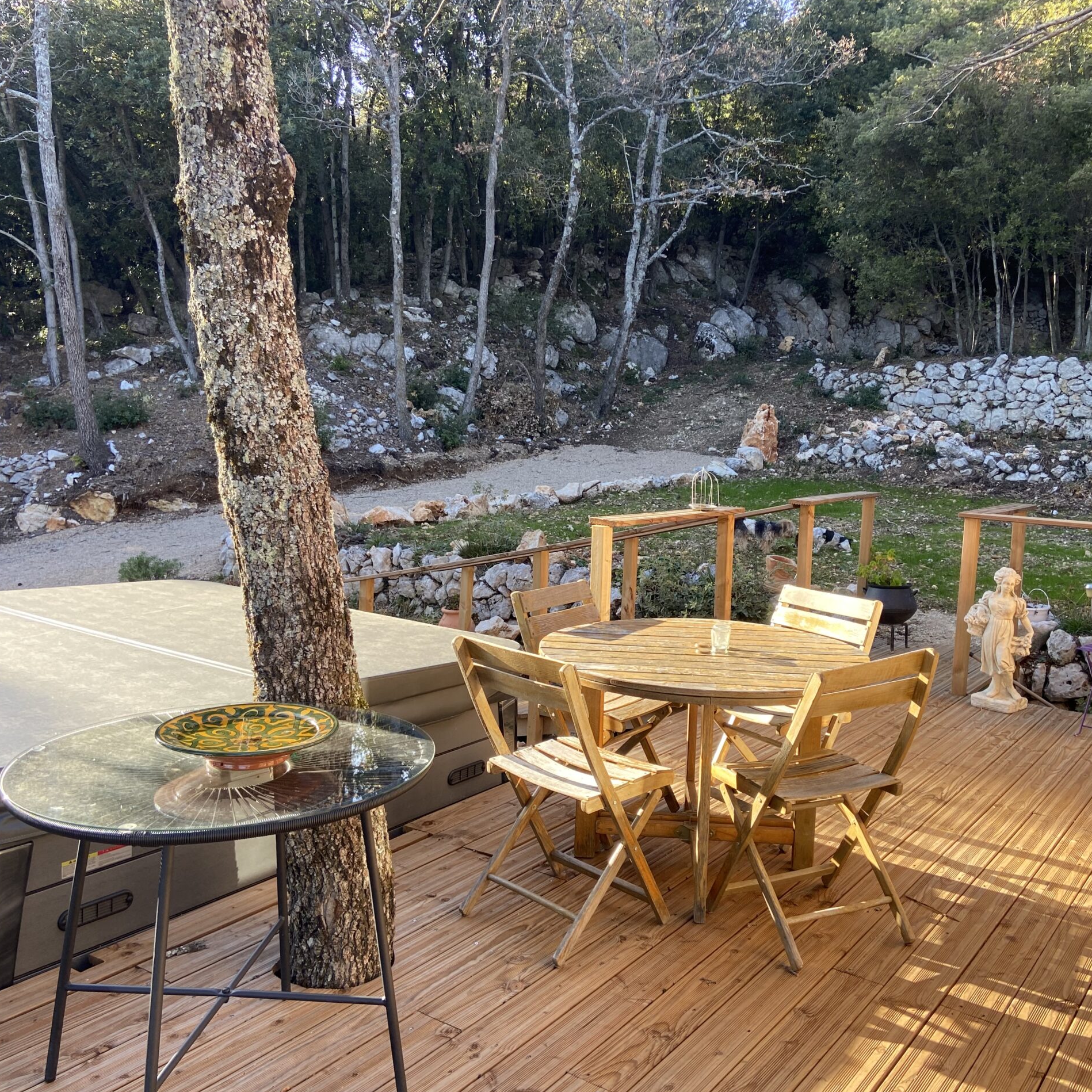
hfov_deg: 52.4
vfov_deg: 52.5
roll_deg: -3.0
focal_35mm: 31
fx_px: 1106
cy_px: 545
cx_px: 618
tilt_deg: -5.9
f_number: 1.8
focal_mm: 4.25
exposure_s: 1/165
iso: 32
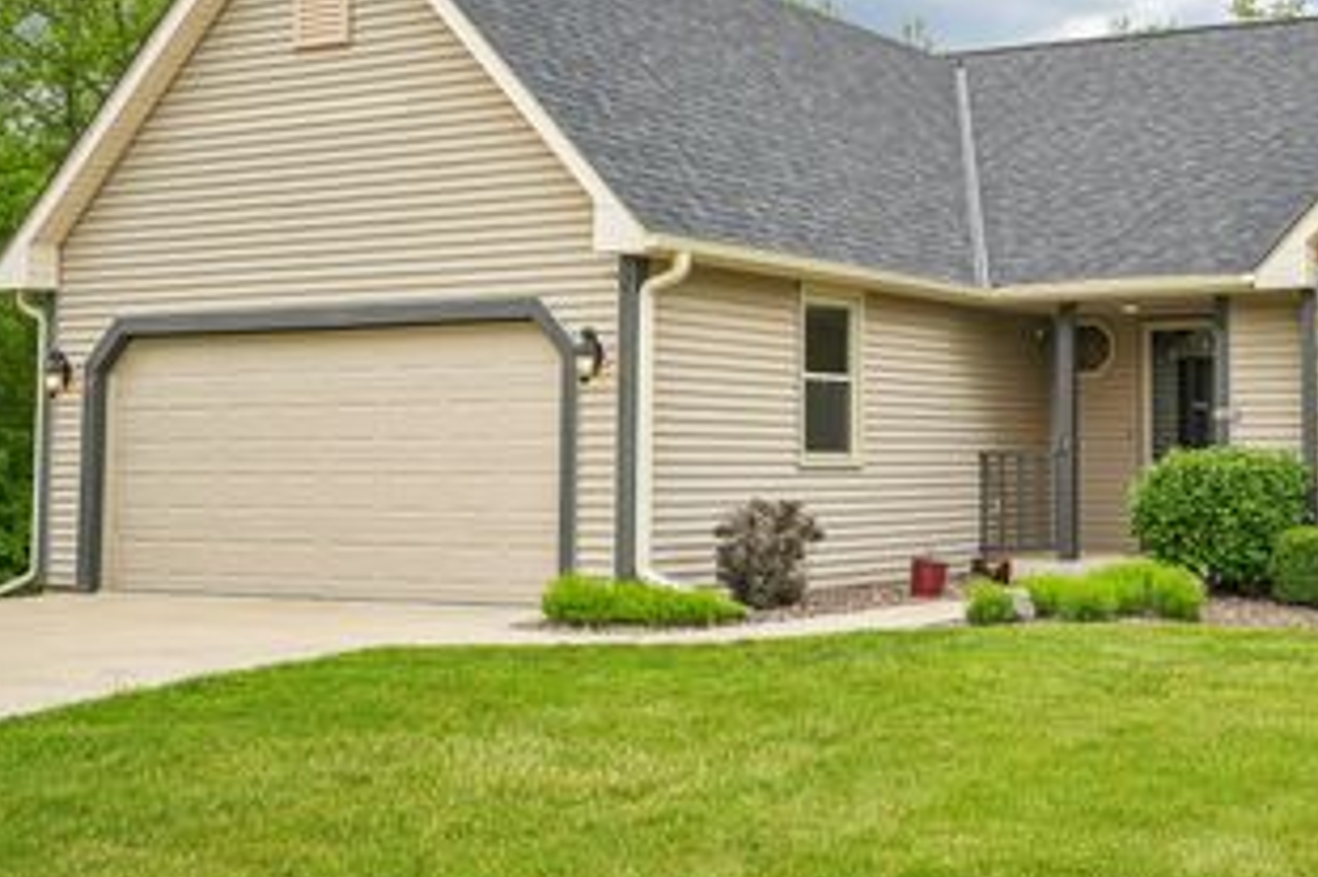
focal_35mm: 54
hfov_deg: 36.1
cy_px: 290
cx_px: 992
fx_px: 1969
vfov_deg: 25.0
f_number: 8
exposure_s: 1/40
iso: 100
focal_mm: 33.5
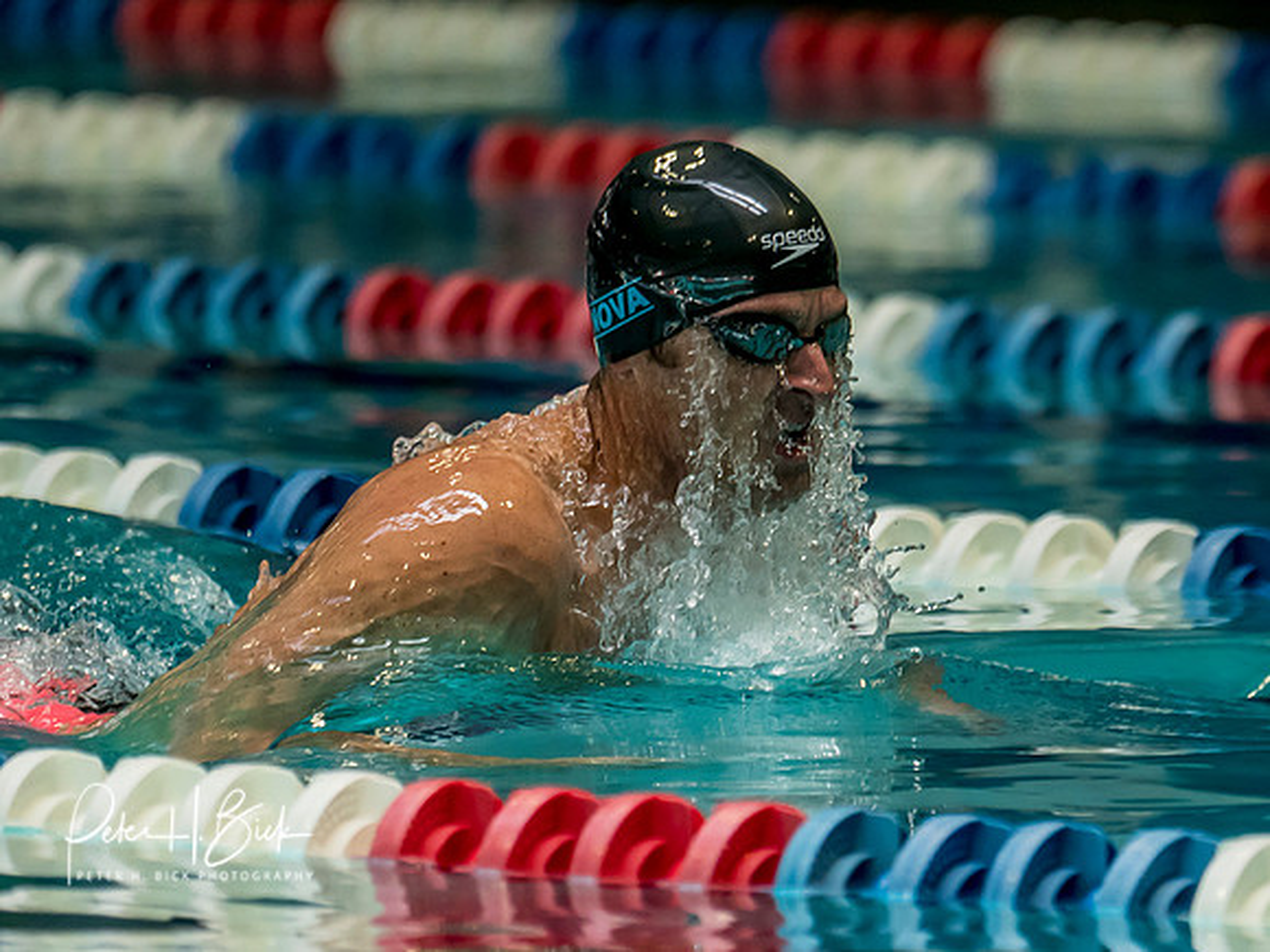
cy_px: 655
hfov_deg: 3.0
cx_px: 777
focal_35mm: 655
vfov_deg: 2.3
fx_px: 24024
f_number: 2.8
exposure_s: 1/1000
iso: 1600
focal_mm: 200
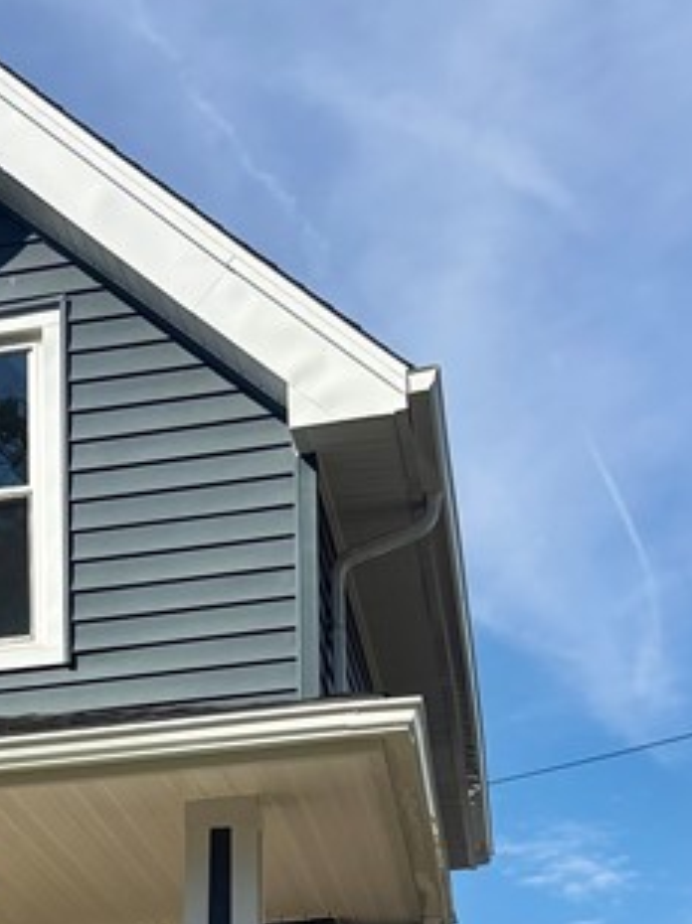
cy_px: 1311
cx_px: -134
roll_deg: +0.5
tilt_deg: +2.9
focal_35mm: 86
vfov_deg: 20.2
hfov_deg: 16.4
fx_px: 2295
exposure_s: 1/4329
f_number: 1.6
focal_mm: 5.96
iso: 50
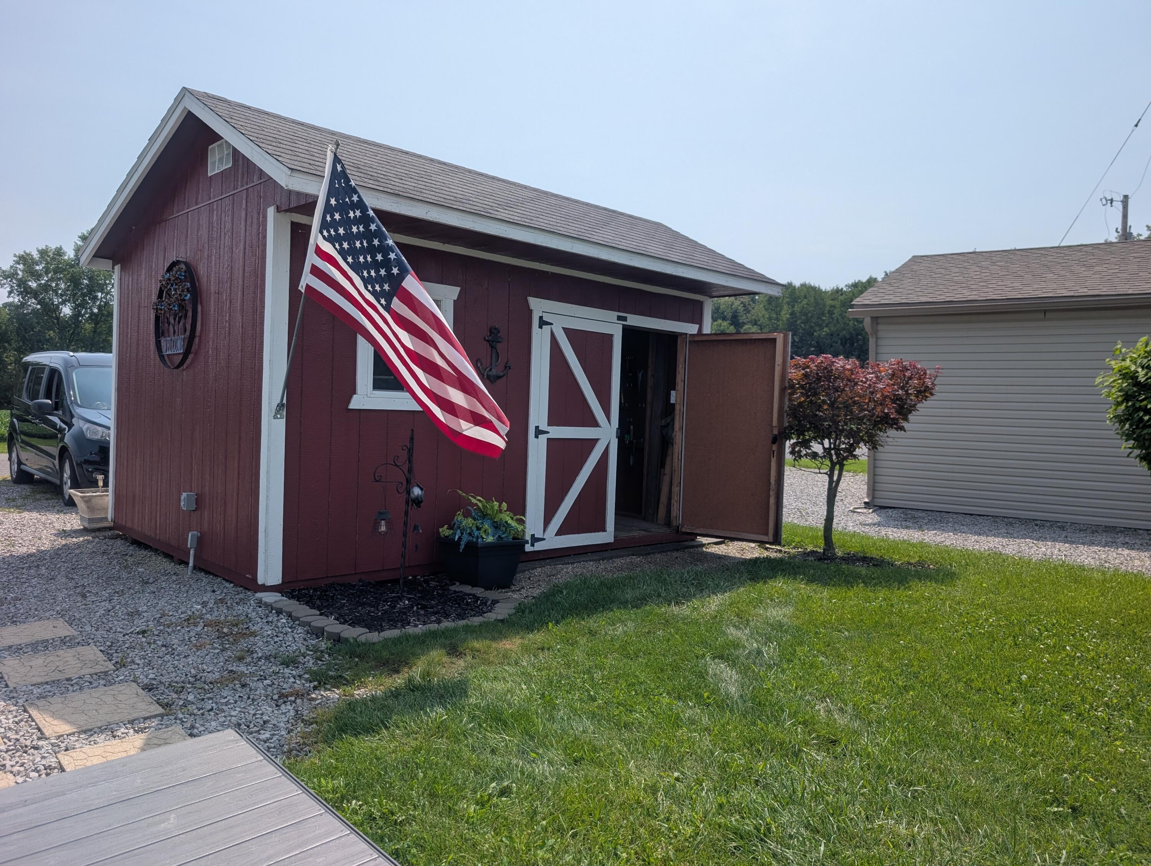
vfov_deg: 56.9
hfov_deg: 71.5
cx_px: 576
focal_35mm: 24
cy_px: 433
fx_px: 799
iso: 22
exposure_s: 1/1572
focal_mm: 6.9
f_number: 1.68
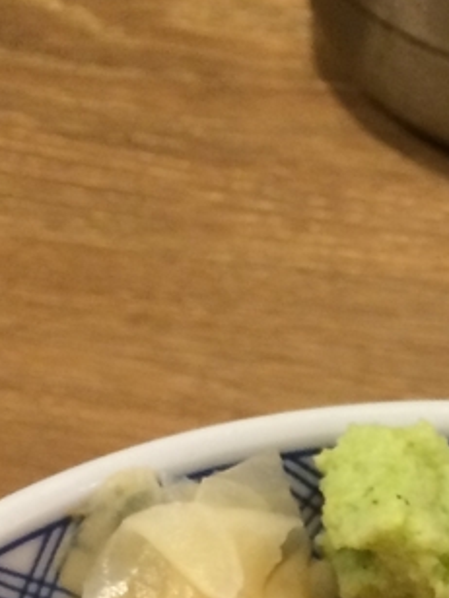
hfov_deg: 12.5
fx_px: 1954
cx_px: 673
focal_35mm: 113
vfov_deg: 16.3
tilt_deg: -49.9
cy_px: 817
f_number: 2.2
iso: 125
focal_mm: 4.15
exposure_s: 1/30
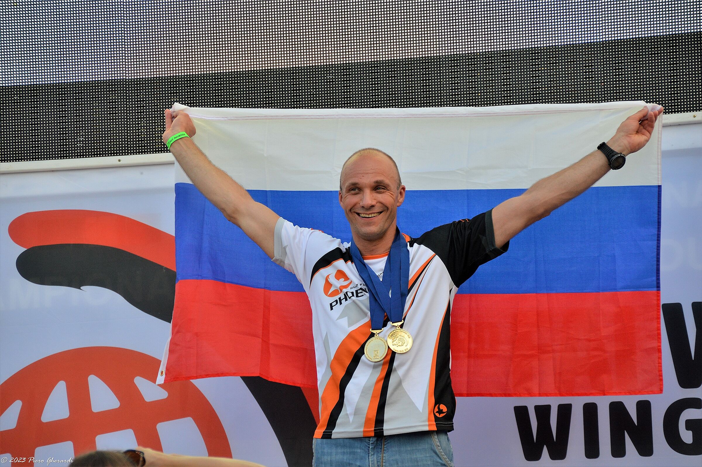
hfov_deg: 11.4
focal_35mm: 180
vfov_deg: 7.6
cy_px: 234
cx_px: 351
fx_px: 3507
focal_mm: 120
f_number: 5.6
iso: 360
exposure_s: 1/125
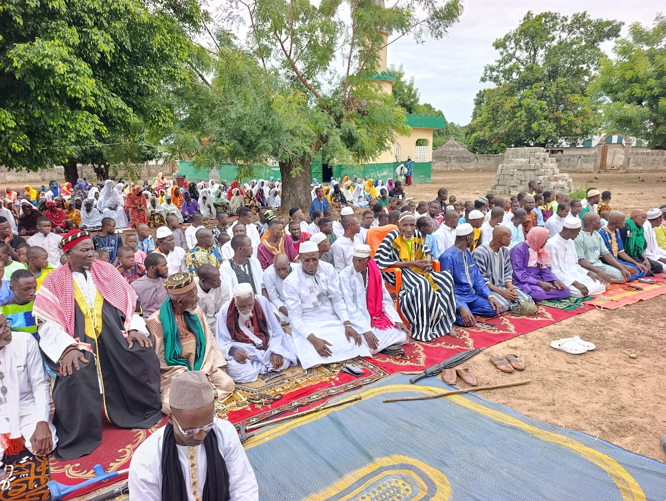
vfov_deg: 59.0
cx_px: 333
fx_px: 443
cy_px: 250
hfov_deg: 73.8
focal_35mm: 23
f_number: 1.65
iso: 56
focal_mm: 6.11
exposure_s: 1/100
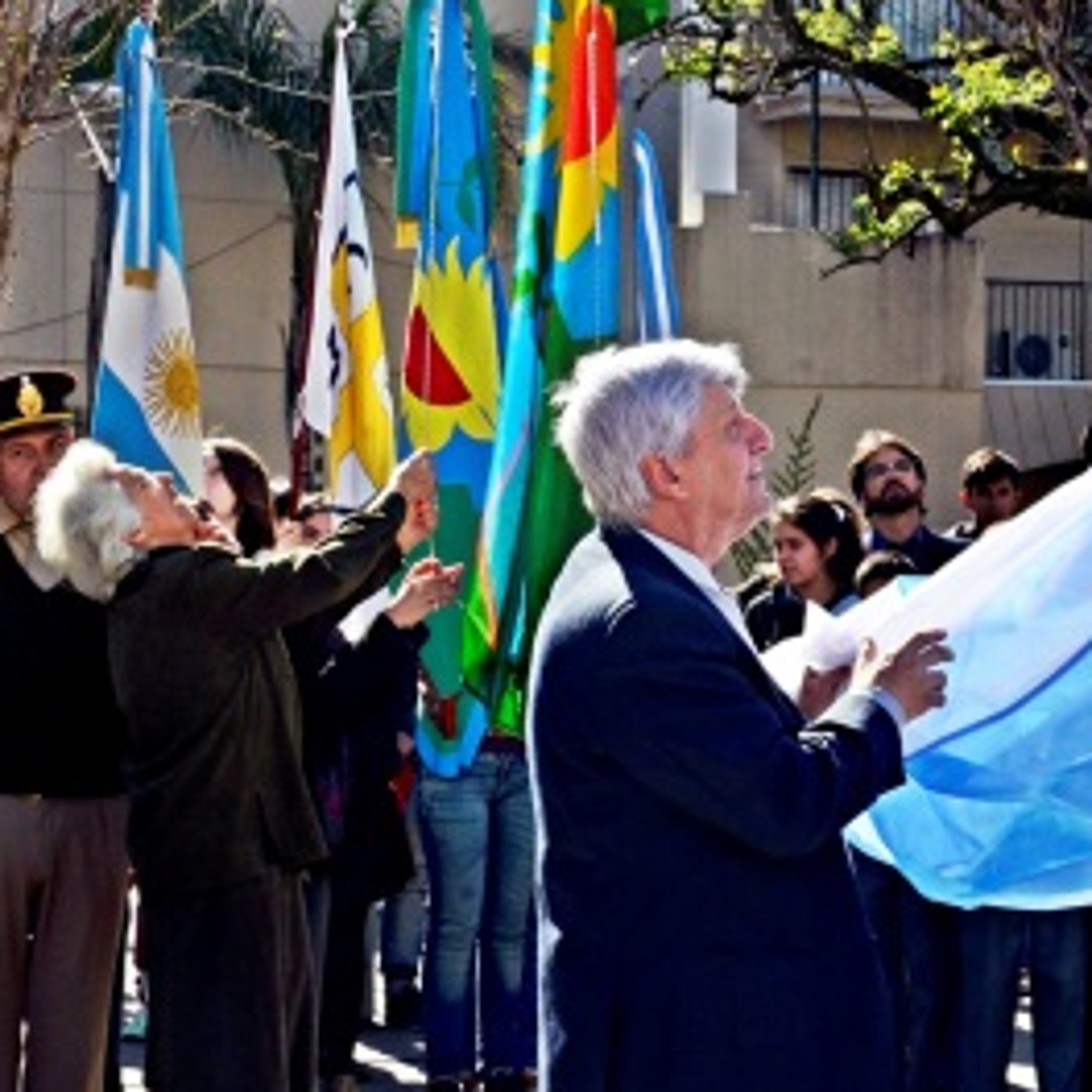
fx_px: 3855
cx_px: 637
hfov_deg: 16.1
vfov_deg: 16.1
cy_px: 602
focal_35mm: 108
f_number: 11
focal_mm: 50
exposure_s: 1/500
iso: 800
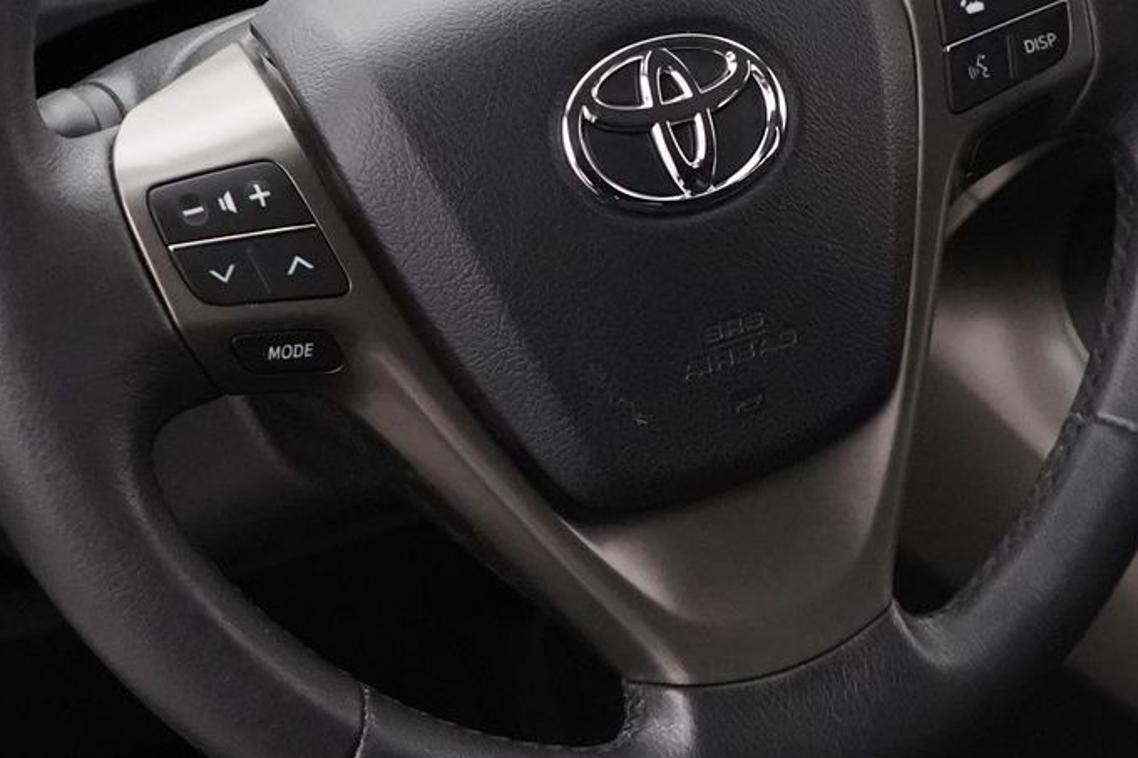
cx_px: 823
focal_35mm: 103
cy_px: 3
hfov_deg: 19.7
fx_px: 3255
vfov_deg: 13.1
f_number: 3.5
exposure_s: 1/160
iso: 6400
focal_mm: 28
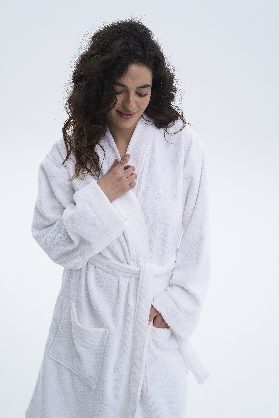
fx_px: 591
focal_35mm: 51
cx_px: 140
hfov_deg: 26.6
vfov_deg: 39.0
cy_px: 209
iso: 250
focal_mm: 50.8
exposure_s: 1/200
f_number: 9
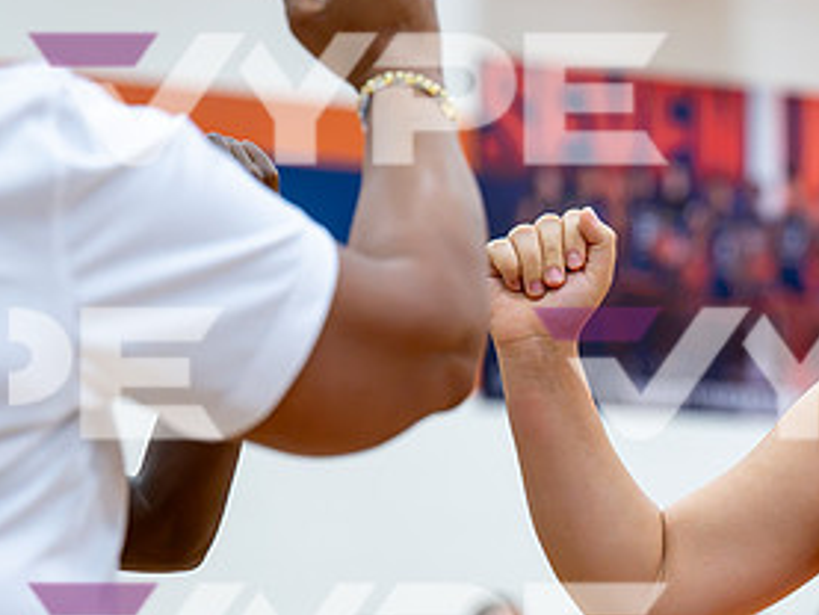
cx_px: 792
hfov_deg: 11.1
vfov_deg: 8.4
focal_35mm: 177
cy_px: 443
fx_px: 4190
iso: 2800
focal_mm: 71
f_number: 2.8
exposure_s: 1/800
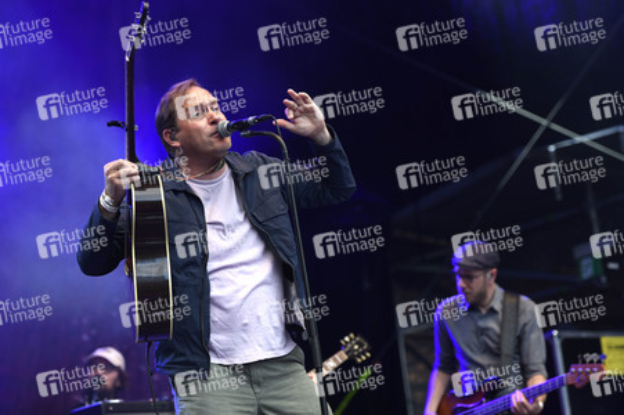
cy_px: 208
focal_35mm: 116
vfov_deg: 11.8
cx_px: 312
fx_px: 2009
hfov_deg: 17.7
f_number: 3.5
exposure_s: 1/500
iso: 800
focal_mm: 116
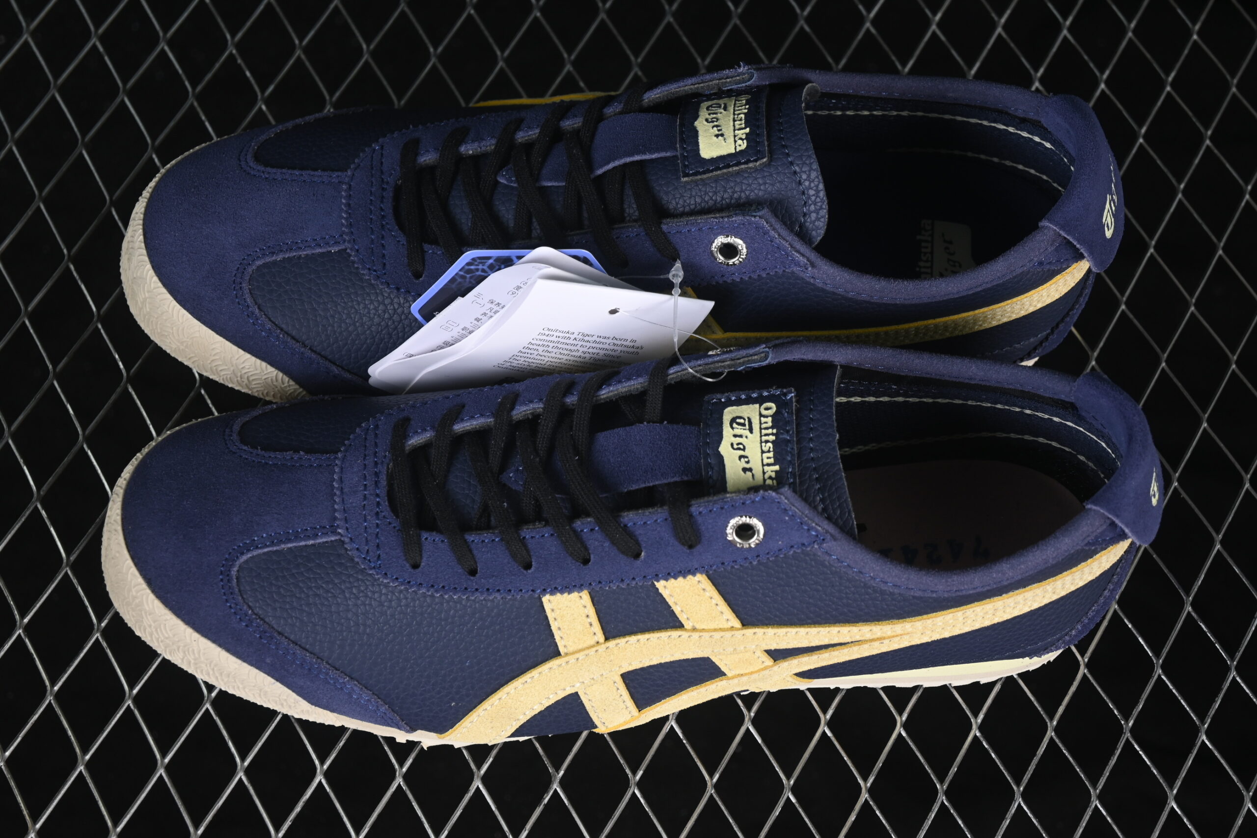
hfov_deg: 27.0
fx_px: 2619
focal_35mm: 75
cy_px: 419
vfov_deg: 18.2
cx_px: 628
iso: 160
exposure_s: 1/50
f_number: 6.3
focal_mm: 50
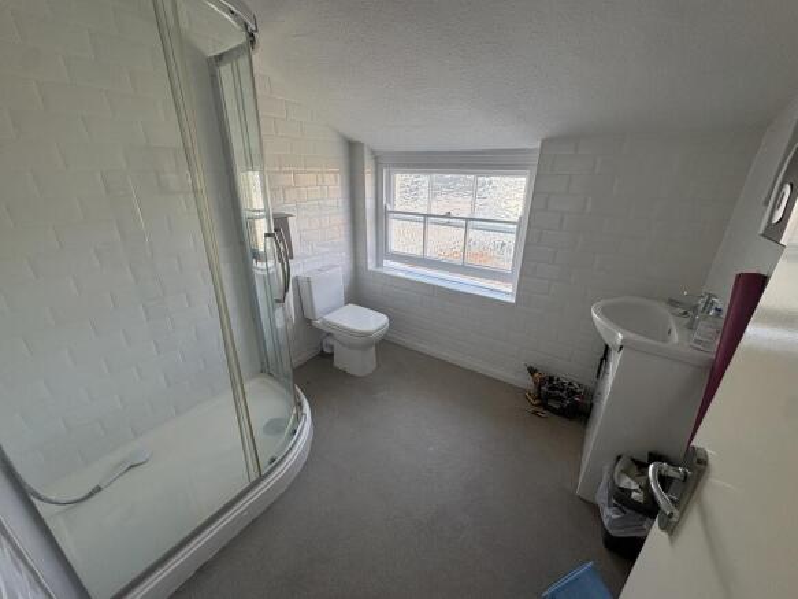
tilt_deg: -21.5
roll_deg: +0.0
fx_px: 323
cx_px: 399
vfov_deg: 85.7
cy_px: 300
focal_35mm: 14
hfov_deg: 102.1
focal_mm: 2.22
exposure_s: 1/204
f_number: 2.2
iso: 50
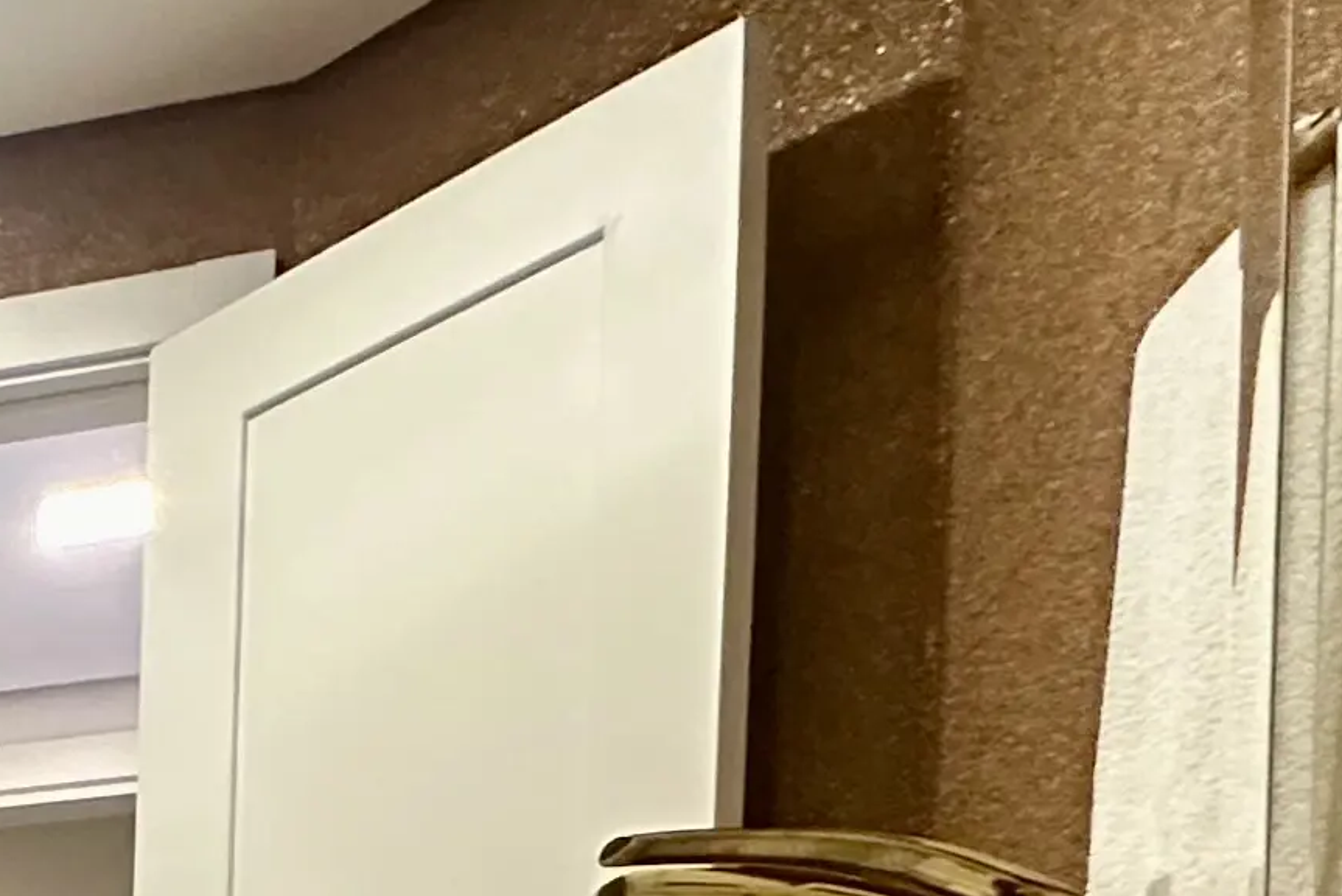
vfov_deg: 16.3
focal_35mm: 68
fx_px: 2536
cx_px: -936
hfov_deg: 21.7
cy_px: 1680
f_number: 2.2
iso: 400
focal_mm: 2.22
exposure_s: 1/60
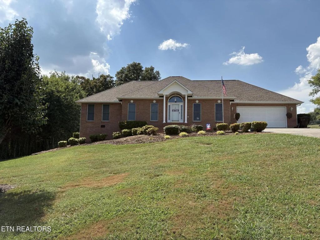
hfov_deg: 67.3
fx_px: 240
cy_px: 120
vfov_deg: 53.1
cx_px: 160
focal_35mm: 26
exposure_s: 1/3448
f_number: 1.6
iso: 50
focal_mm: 5.96
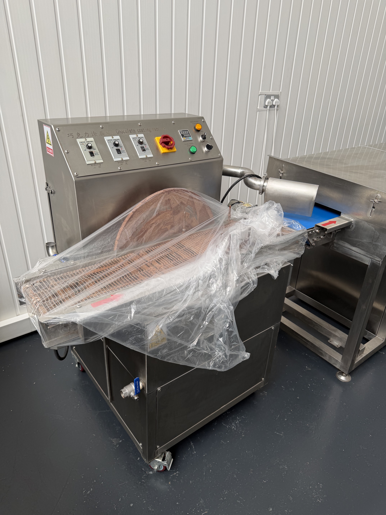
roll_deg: -1.1
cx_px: 193
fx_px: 357
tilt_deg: -27.2
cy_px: 258
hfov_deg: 56.8
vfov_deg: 71.6
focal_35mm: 24
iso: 50
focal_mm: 6.76
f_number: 1.78
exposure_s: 1/123
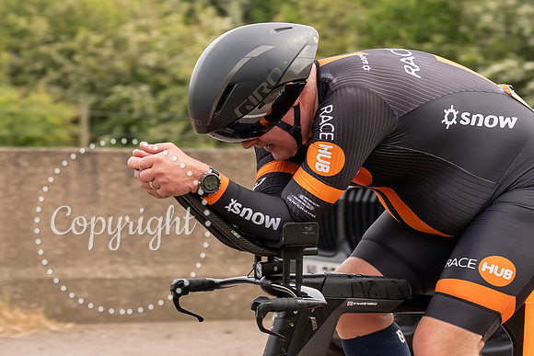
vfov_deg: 6.4
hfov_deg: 9.6
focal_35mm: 213
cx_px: 245
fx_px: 3165
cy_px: 128
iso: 125
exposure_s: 1/800
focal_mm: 70
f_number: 4
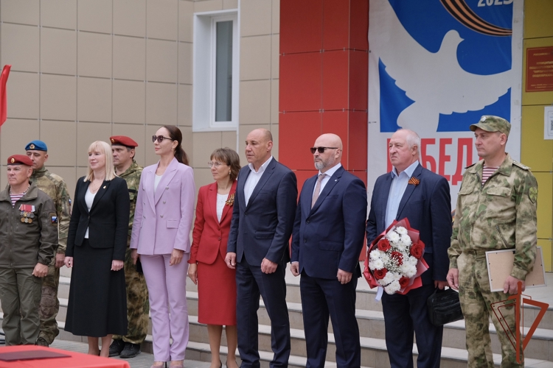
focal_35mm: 83
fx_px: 1275
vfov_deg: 16.5
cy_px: 184
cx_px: 276
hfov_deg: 24.5
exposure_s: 1/2000
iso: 640
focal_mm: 55
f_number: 2.8
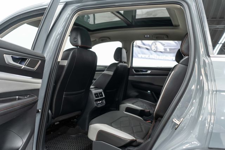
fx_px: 175
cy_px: 75
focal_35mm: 28
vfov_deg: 46.4
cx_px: 112
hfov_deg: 65.5
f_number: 3.2
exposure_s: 1/40
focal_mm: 28
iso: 800
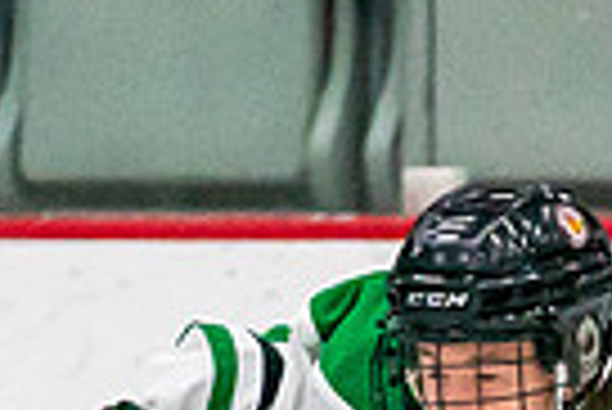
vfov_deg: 0.7
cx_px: 894
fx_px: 32589
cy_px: 1123
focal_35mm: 1915
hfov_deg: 1.1
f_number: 2.8
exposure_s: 1/1250
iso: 3200
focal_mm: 200
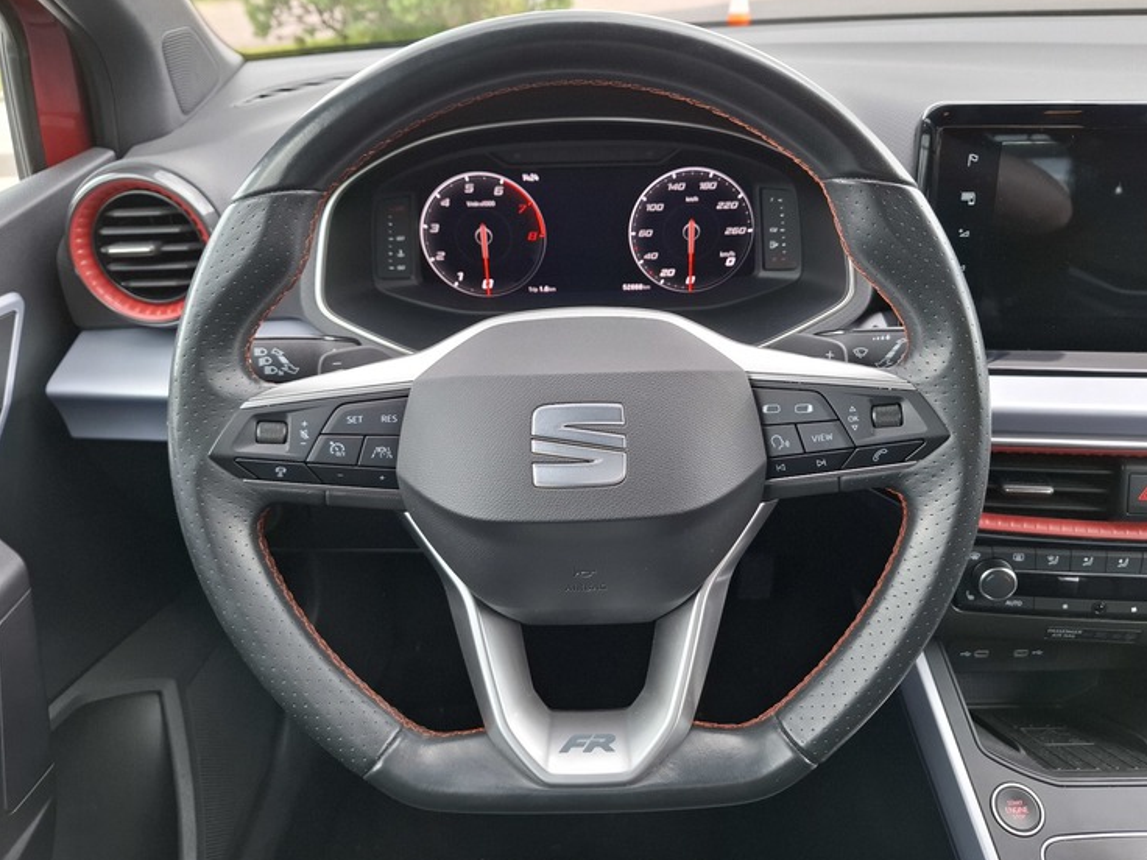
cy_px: 404
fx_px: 828
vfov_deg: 54.8
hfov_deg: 69.3
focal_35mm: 25
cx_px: 608
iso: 80
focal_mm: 5.54
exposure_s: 1/120
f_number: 1.8
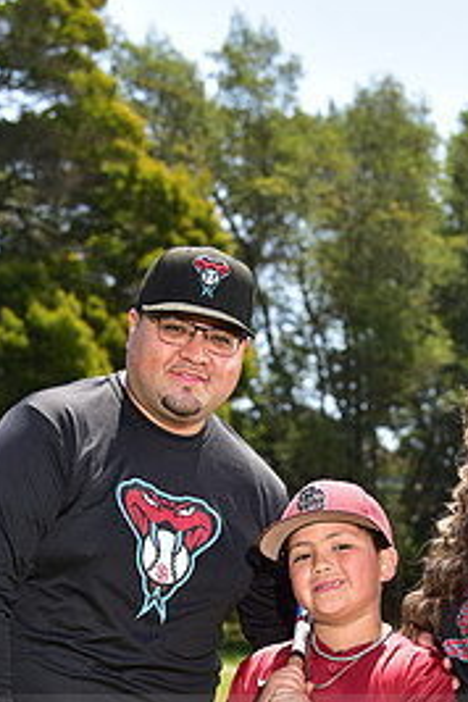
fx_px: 2964
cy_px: 731
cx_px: 319
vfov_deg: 13.3
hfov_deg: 9.0
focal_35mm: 152
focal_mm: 70
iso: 80
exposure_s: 1/200
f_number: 5.6
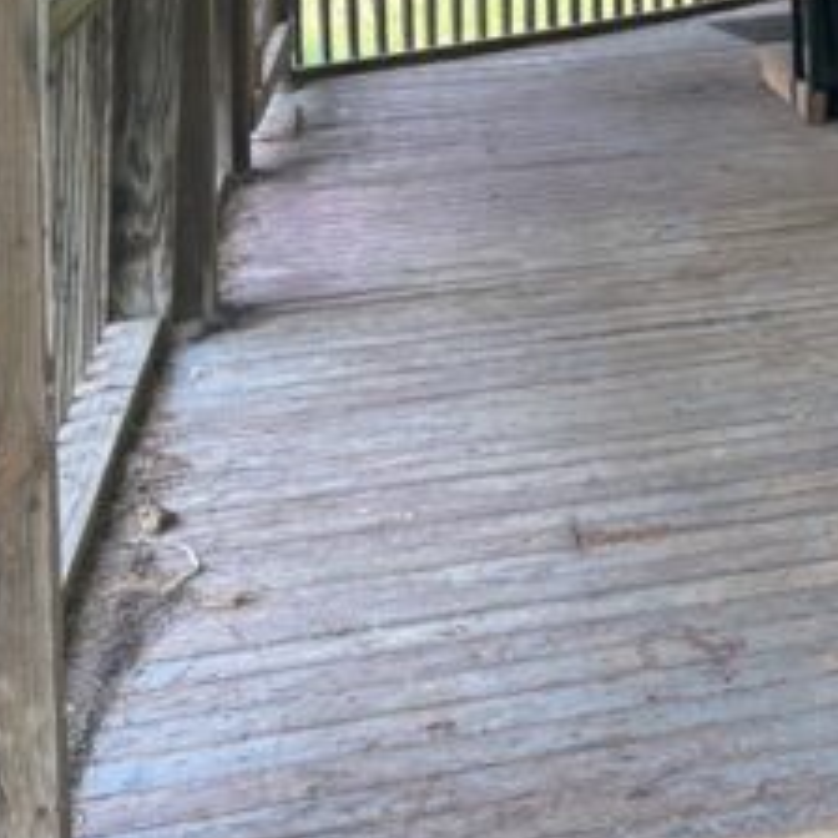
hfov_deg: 18.9
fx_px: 2246
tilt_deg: -2.1
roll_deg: -0.1
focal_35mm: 82
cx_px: 1205
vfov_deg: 19.9
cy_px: -161
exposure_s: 1/282
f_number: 1.6
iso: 64
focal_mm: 5.96
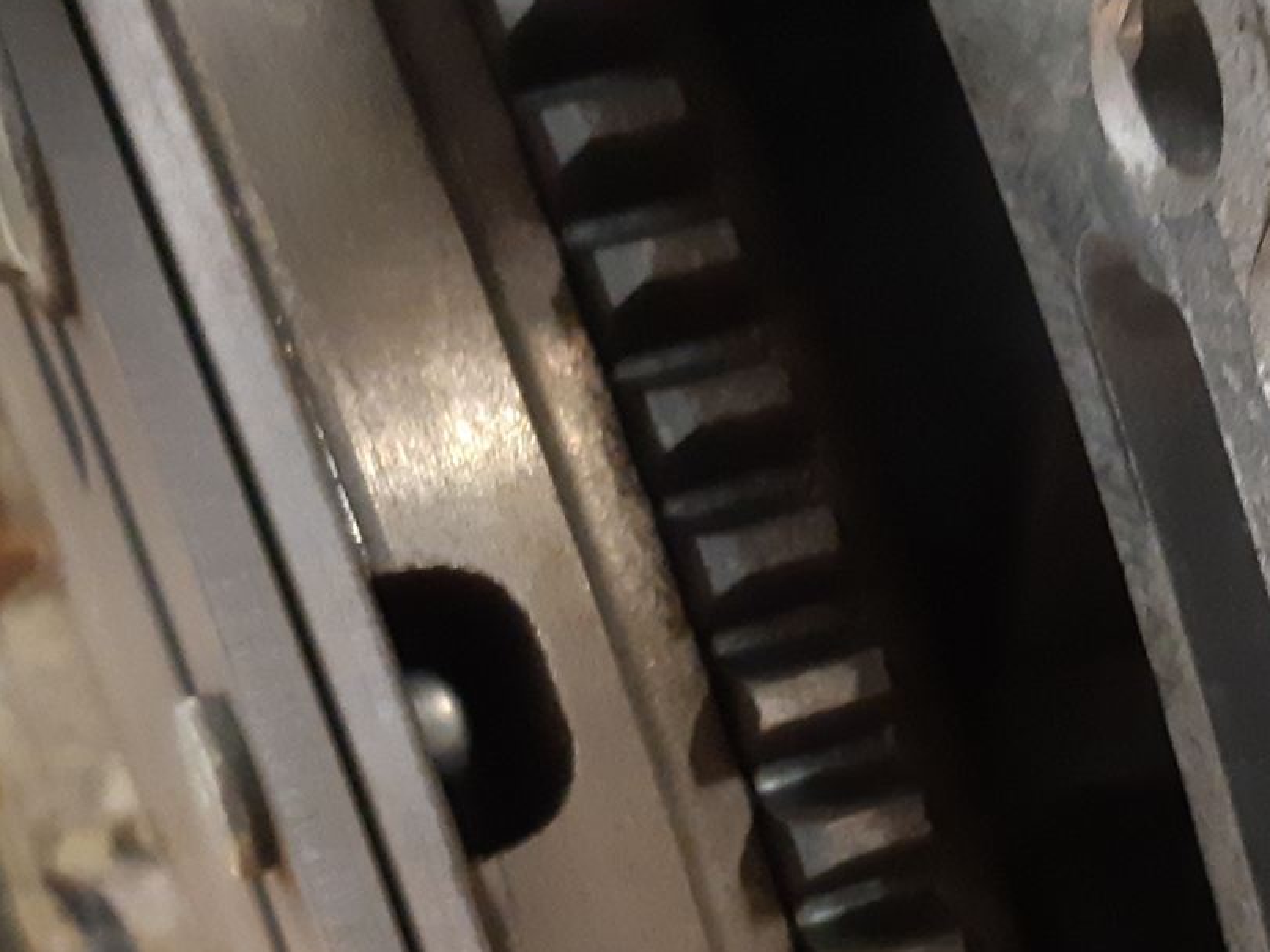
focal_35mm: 66
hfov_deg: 28.9
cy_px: 941
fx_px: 2421
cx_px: 955
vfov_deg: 21.5
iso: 500
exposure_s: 1/25
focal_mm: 3.93
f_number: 1.7
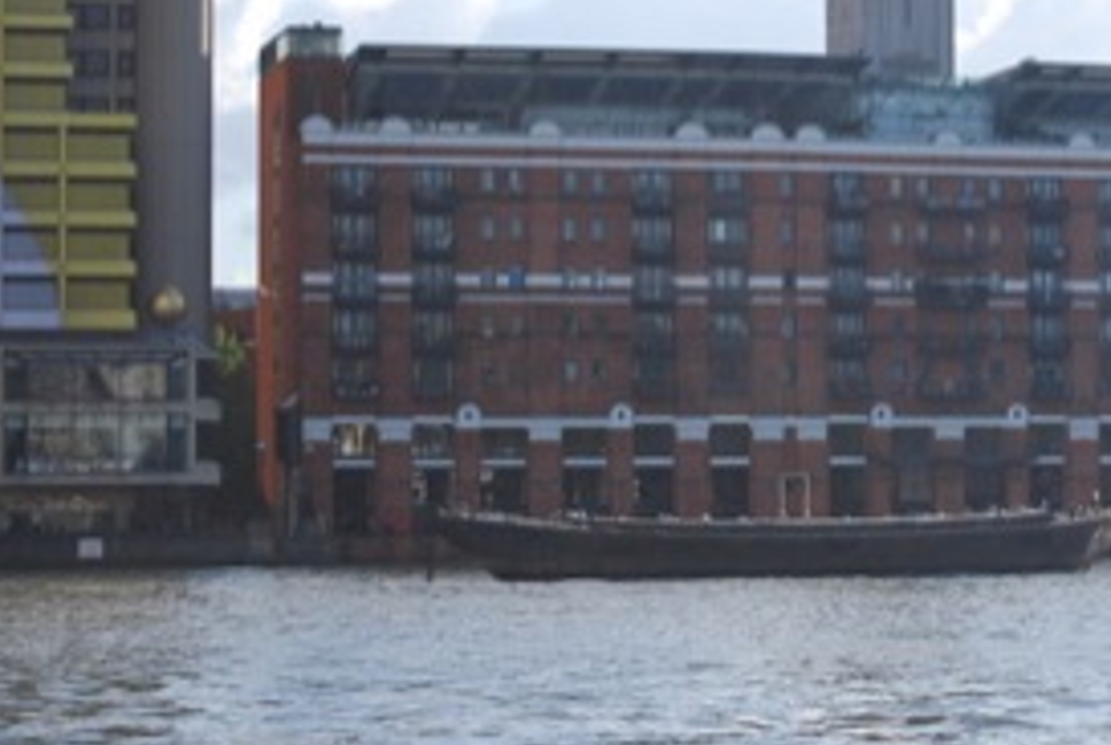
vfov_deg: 9.5
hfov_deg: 14.0
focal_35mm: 145
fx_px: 4478
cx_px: 948
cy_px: 183
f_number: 5.6
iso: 200
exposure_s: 1/800
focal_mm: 55
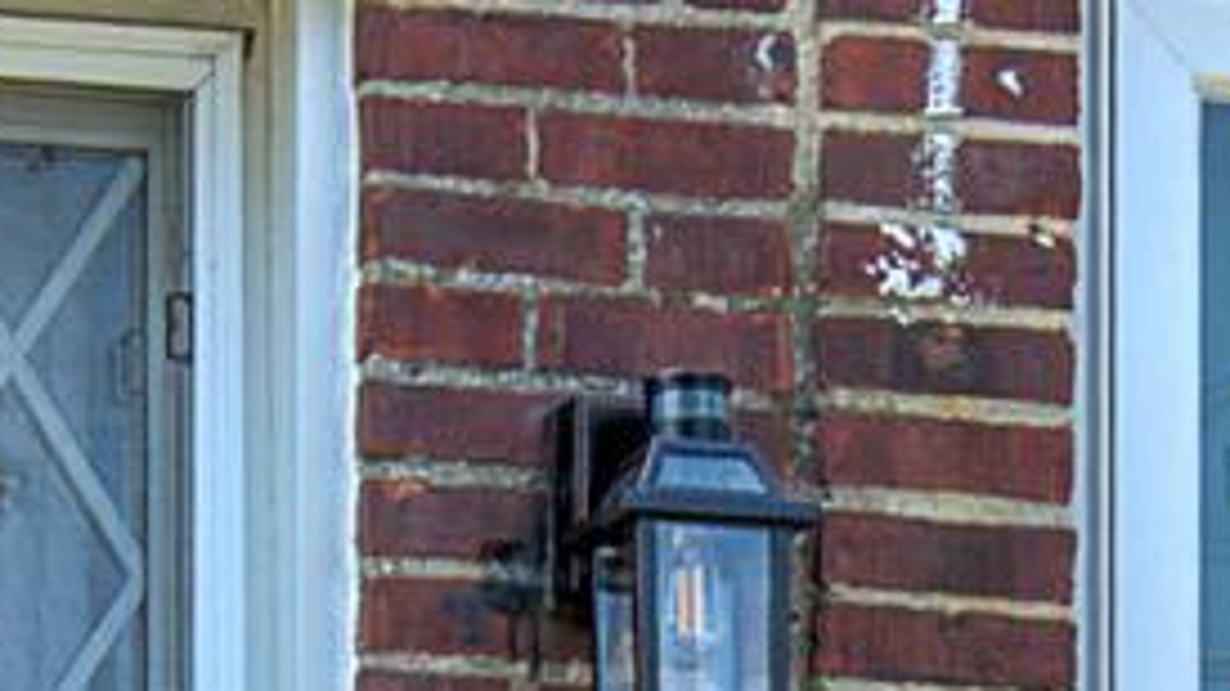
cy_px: 2416
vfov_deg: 4.1
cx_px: 723
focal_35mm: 282
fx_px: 9196
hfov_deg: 7.7
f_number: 8
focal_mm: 24
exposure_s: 1/80
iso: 100
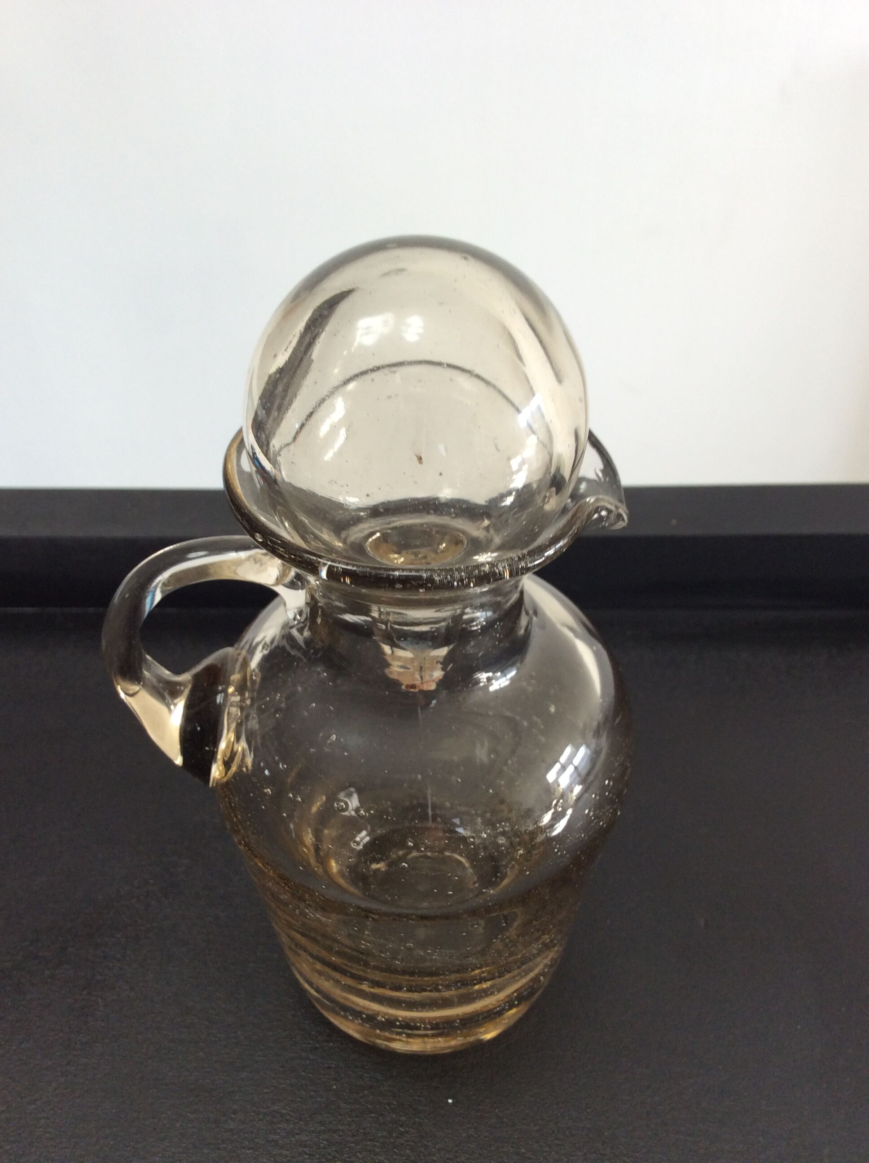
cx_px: 434
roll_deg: +1.9
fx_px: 1074
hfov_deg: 44.1
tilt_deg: -38.1
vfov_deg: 56.9
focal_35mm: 32
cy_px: 582
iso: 32
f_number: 2.4
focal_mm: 3.3
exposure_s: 1/50
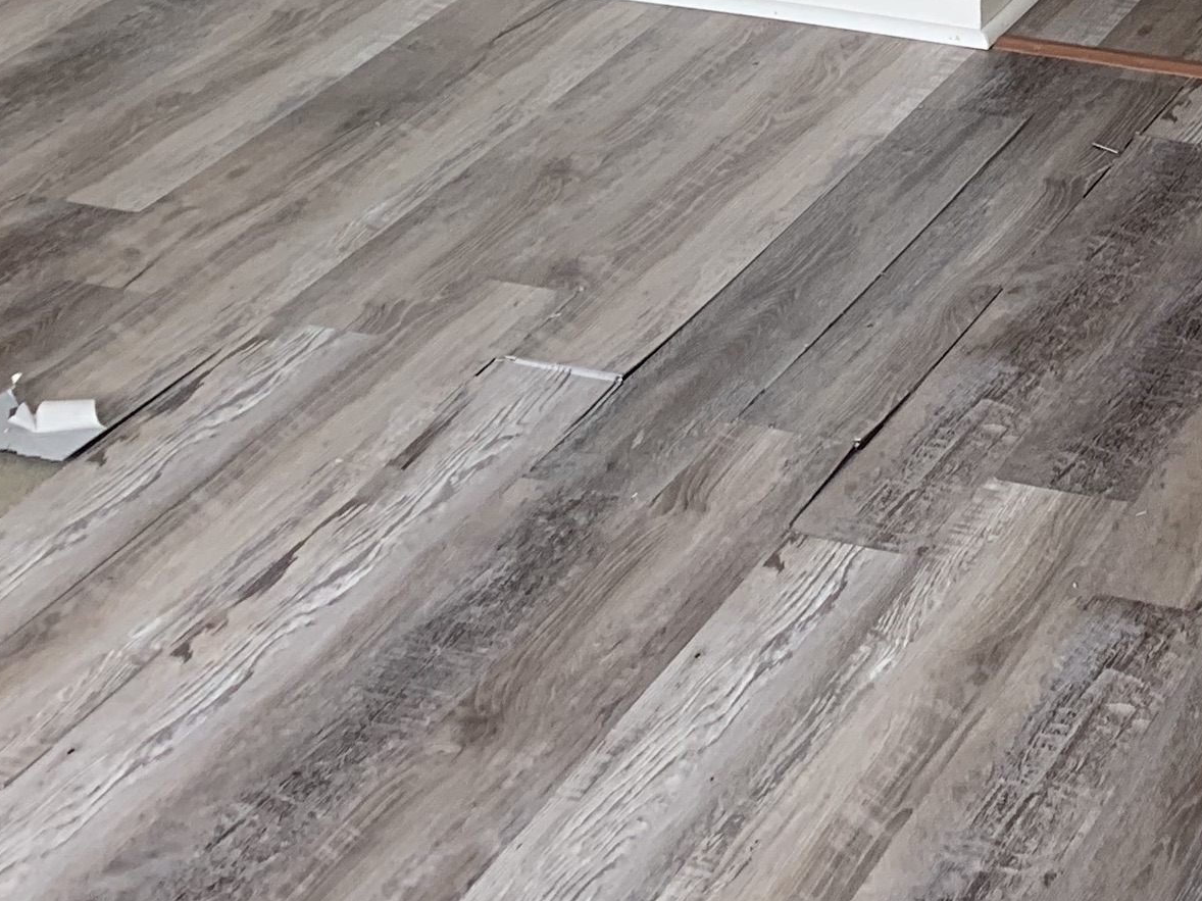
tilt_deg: -8.6
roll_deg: -0.9
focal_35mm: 89
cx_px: 1348
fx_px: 3090
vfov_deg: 14.9
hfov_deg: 20.9
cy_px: -600
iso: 64
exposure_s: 1/121
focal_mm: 4.25
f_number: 1.8
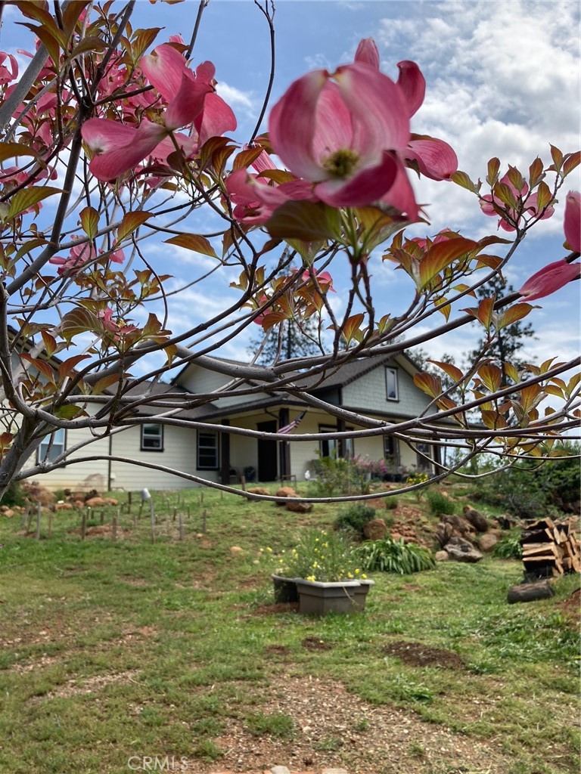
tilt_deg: +11.5
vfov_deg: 63.4
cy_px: 387
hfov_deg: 49.7
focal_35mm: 28
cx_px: 290
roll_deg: +1.8
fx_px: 627
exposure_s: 1/2183
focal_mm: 3.99
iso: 20
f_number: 1.8
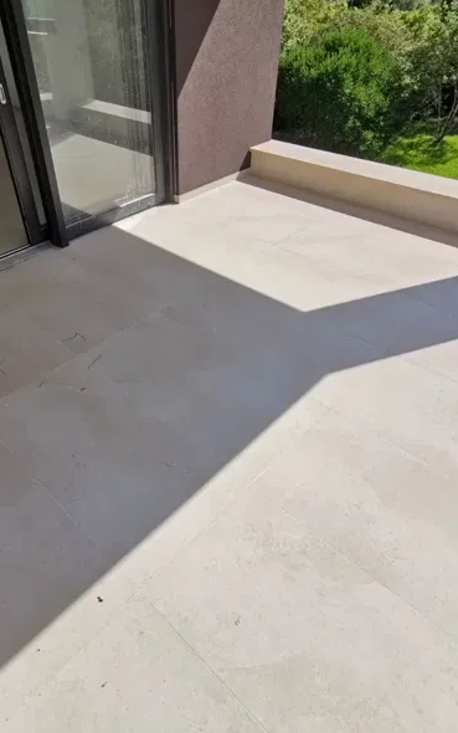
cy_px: 368
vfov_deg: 77.1
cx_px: 176
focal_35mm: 23
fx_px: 459
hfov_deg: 52.5
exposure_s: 1/1005
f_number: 2.2
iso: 50
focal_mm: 2.35
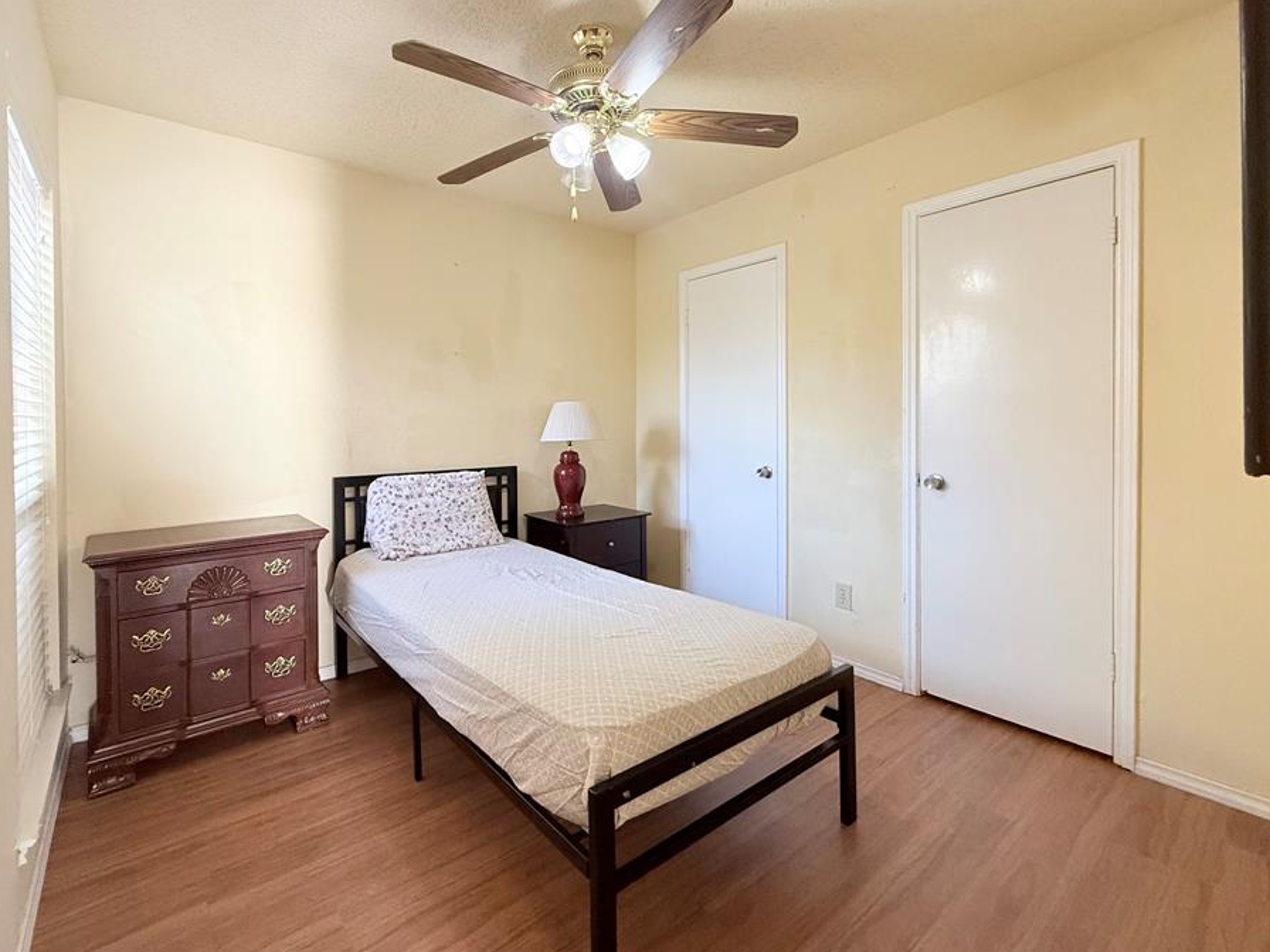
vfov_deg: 77.9
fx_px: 587
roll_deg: +0.1
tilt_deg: -0.6
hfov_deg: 94.2
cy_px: 428
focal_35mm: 16
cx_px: 568
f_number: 2.2
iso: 250
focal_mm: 2.22
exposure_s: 1/120
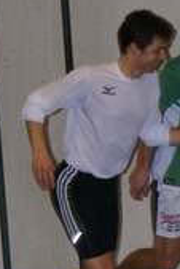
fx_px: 1789
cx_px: 239
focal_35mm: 239
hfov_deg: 5.7
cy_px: 207
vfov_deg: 8.6
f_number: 5.6
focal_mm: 50
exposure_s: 1/80
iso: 400
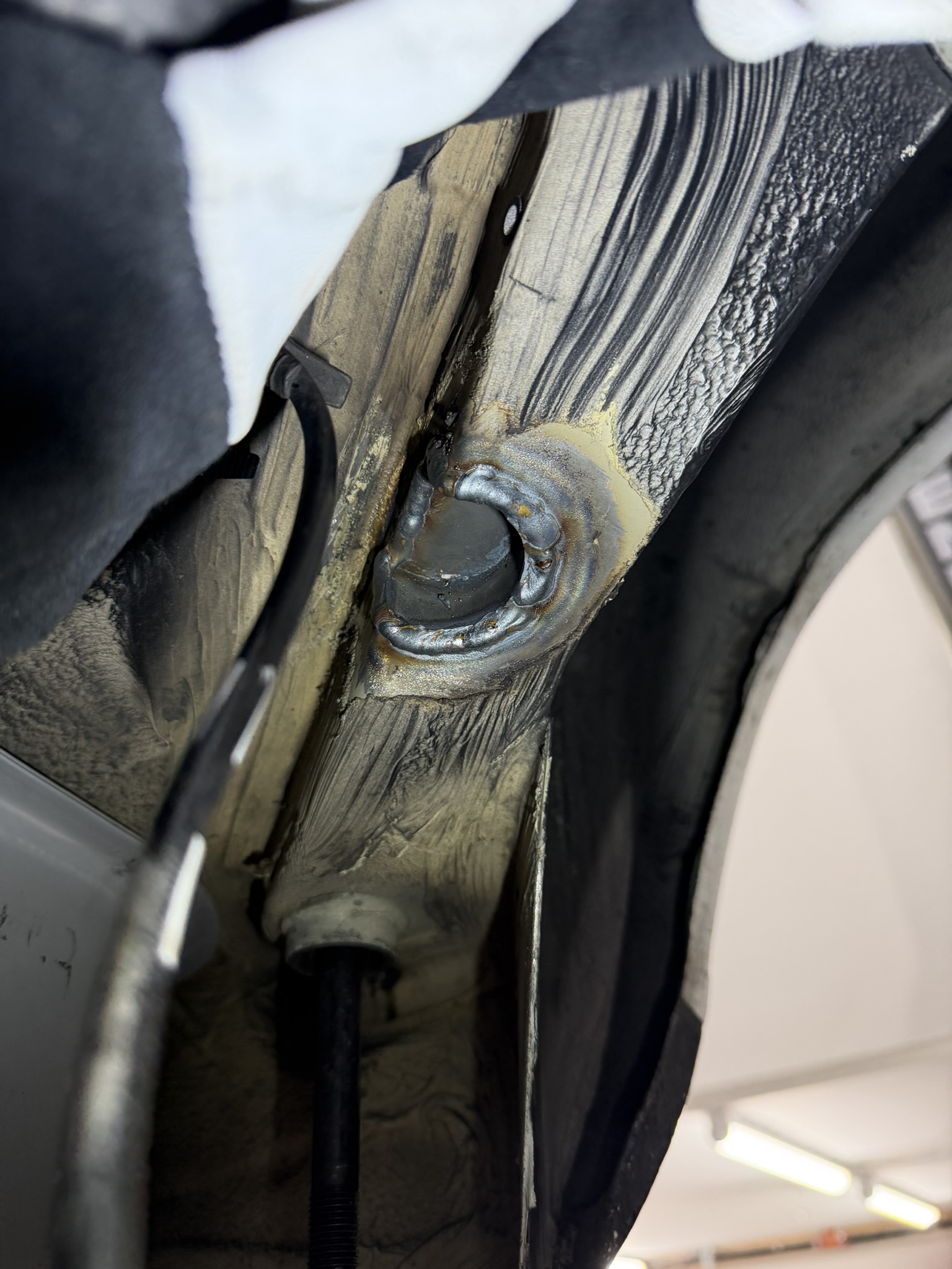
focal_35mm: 24
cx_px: 476
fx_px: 880
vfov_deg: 71.6
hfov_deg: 56.8
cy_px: 634
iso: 250
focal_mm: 6.76
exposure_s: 1/120
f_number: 1.78
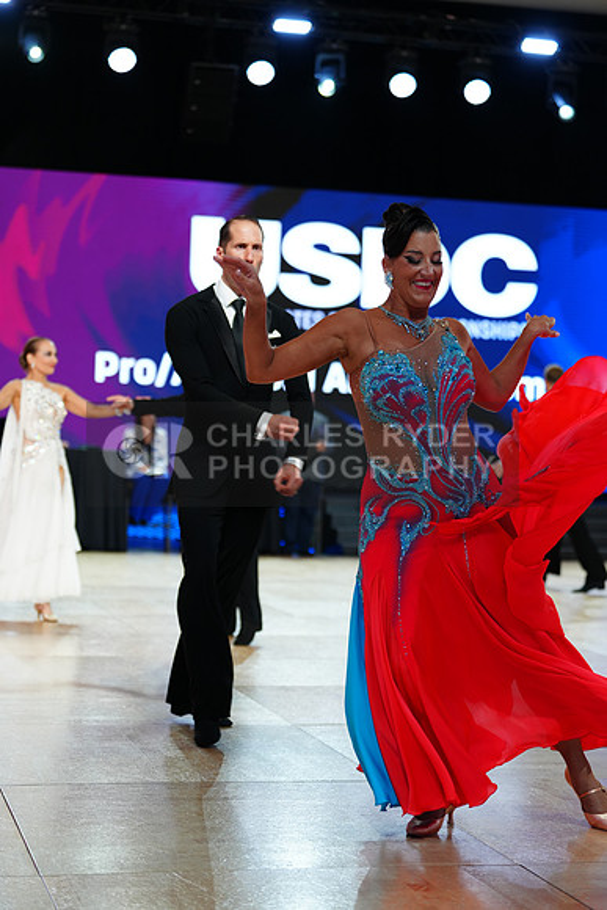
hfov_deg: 19.5
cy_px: 455
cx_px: 304
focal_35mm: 70
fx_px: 1769
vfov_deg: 28.8
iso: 640
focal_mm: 70
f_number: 2.8
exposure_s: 1/400
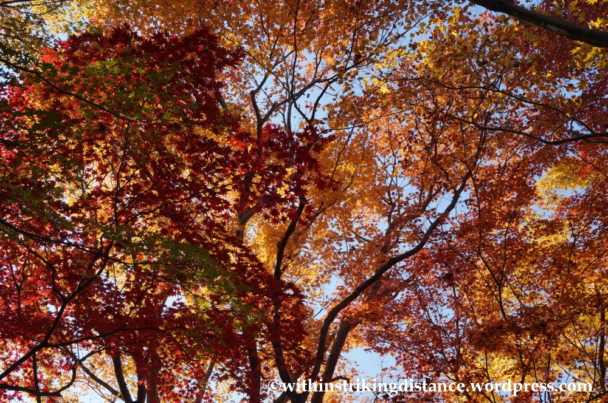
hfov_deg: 48.0
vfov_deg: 32.9
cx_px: 304
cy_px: 202
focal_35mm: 40
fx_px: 683
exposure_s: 1/400
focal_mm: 27
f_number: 8
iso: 200
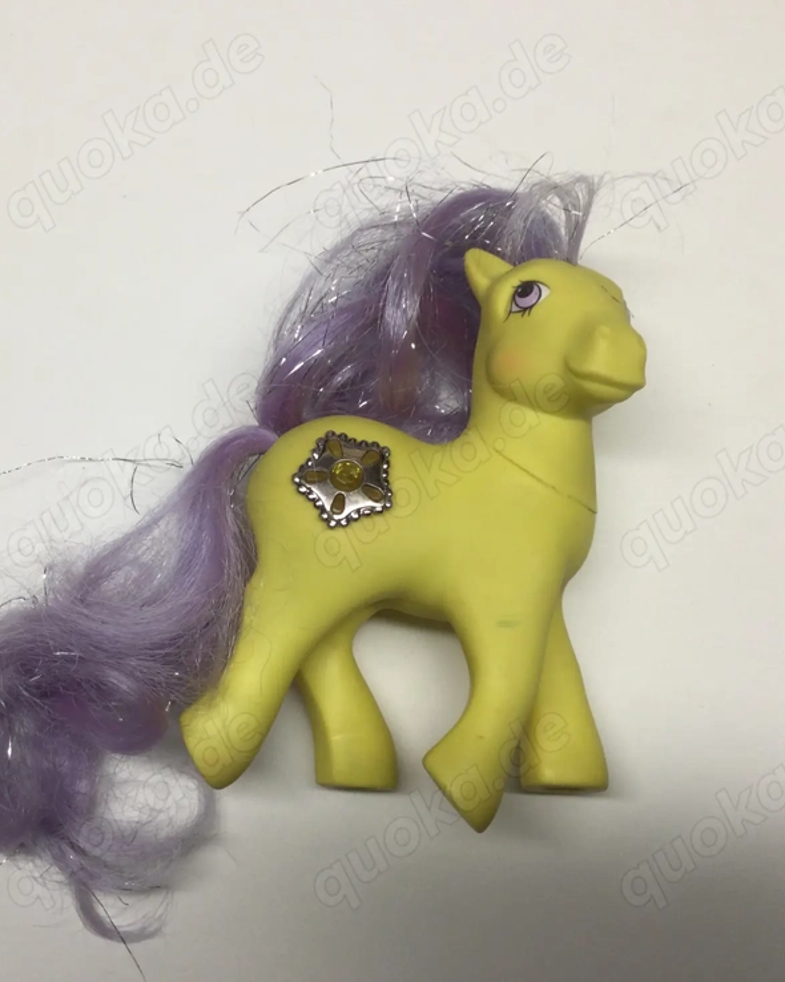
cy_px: 487
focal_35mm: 41
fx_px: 1191
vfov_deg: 44.8
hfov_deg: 36.3
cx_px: 294
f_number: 2.4
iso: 32
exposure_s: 1/50
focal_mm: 3.3
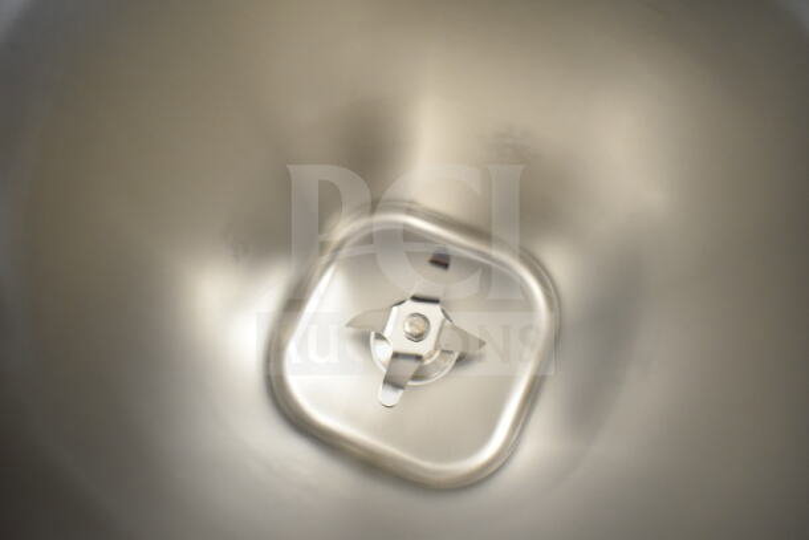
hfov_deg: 67.4
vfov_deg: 48.0
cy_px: 270
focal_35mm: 27
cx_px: 404
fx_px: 607
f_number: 3.5
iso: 2000
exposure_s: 1/30
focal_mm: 18
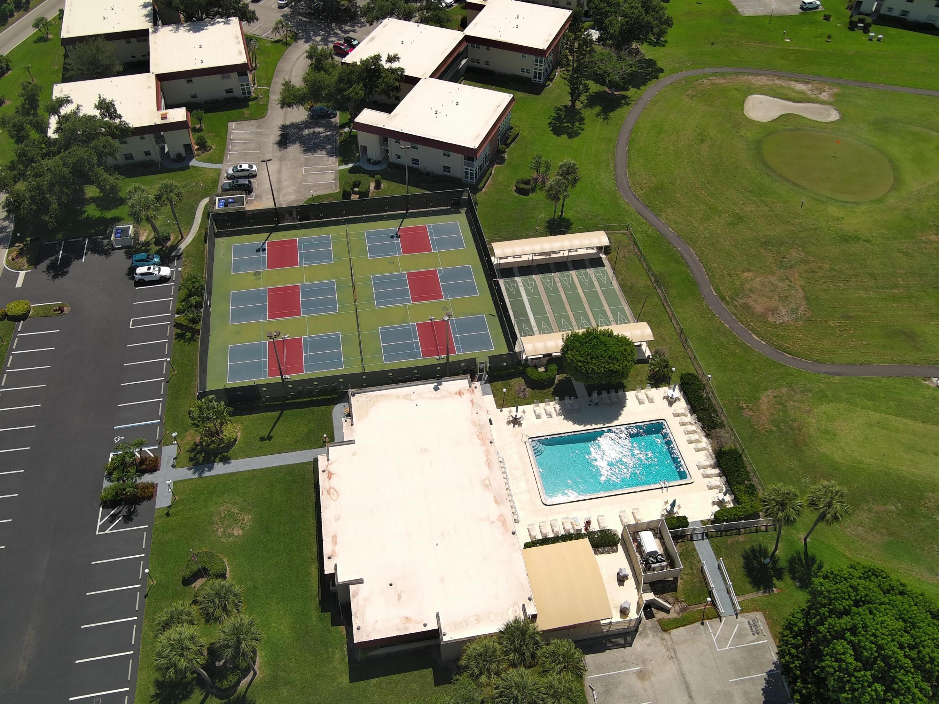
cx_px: 470
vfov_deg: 49.7
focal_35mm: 28
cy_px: 352
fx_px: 760
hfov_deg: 63.4
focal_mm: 10.6
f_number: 2.8
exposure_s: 1/1242
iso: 100
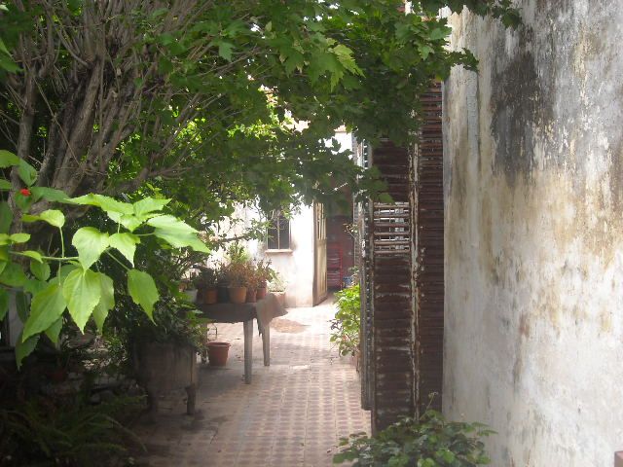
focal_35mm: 35
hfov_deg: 52.6
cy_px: 234
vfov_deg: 40.7
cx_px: 312
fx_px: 630
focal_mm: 5.7
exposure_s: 1/96
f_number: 2.8
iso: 64
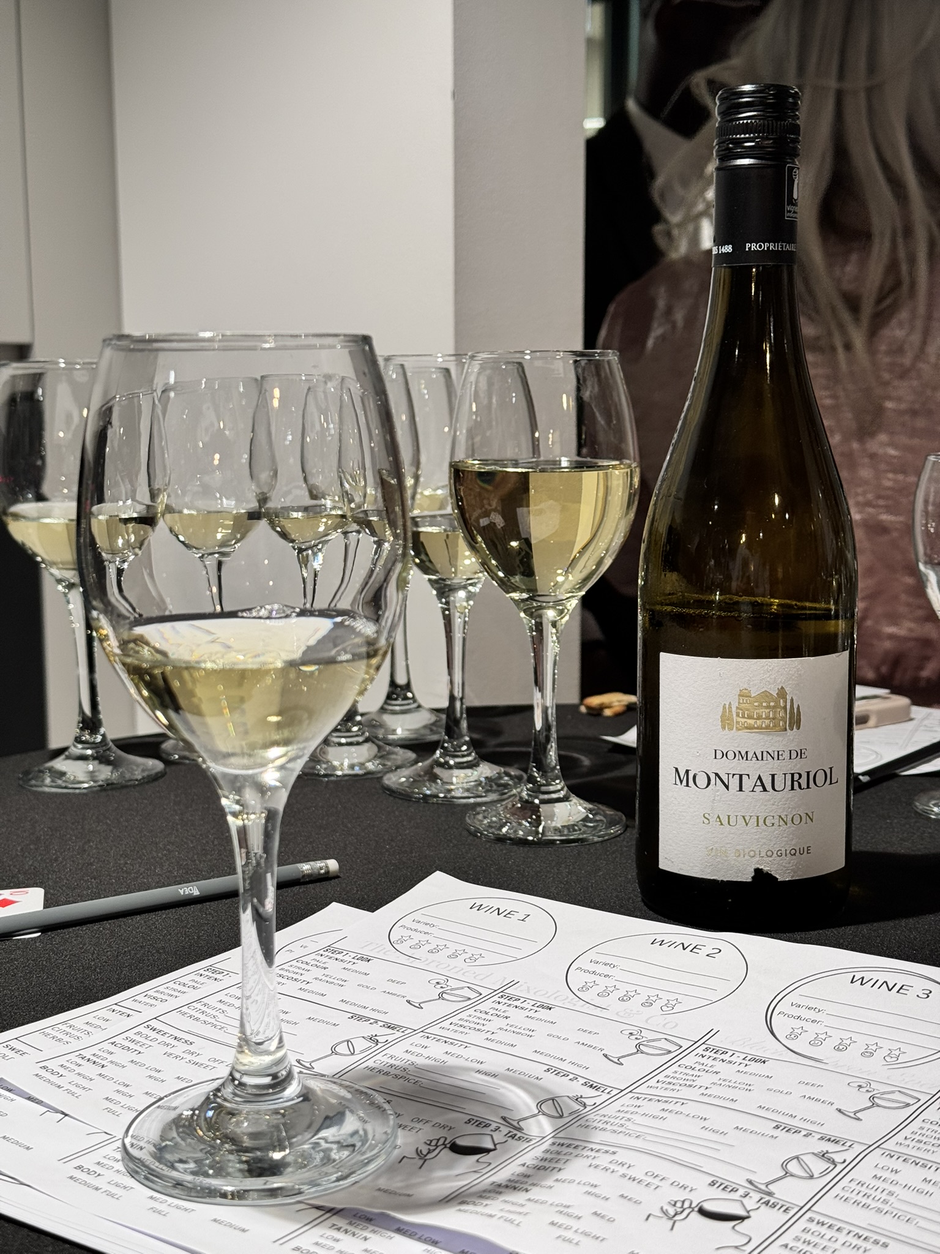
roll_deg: -0.3
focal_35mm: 48
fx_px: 1738
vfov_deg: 39.7
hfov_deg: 30.3
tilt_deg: -8.9
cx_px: 470
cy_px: 627
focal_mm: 6.76
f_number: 1.78
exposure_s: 1/100
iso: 50
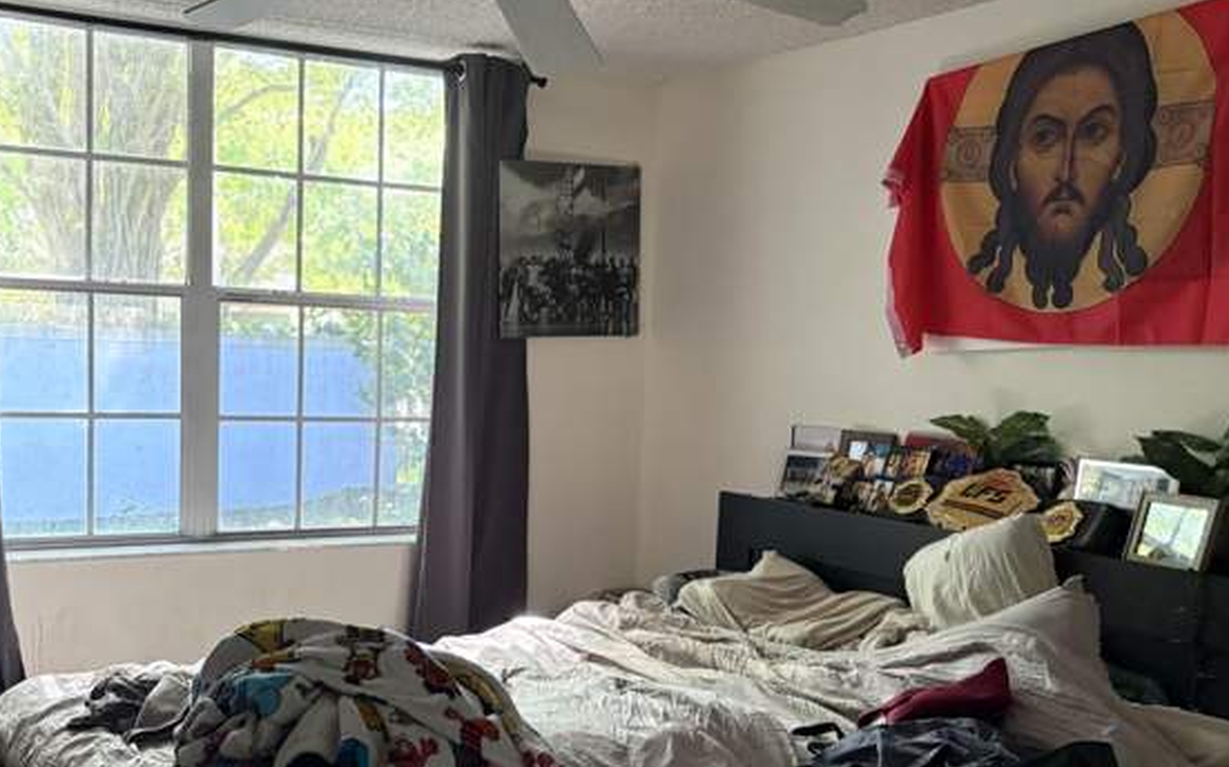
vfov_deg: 31.8
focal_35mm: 40
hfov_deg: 48.9
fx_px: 1339
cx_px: 466
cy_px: 473
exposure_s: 1/60
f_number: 1.6
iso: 400
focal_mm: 5.96
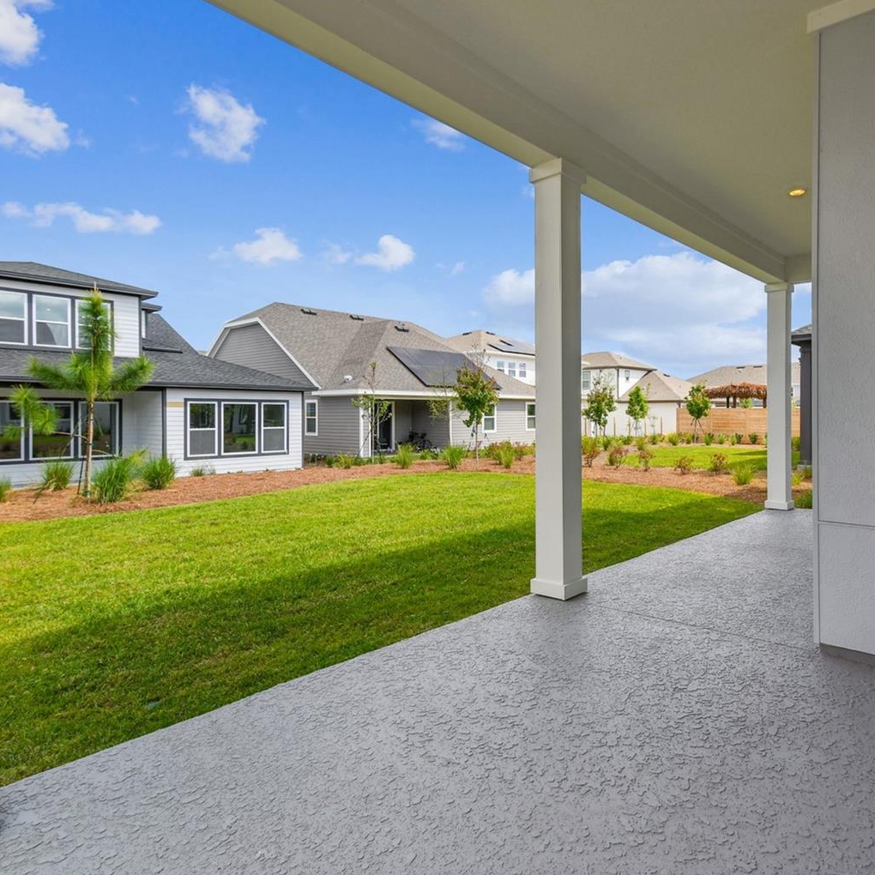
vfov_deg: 74.8
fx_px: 572
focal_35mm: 20
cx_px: 553
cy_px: 421
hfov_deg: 73.4
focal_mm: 10
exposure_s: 1/250
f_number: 7.1
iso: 100
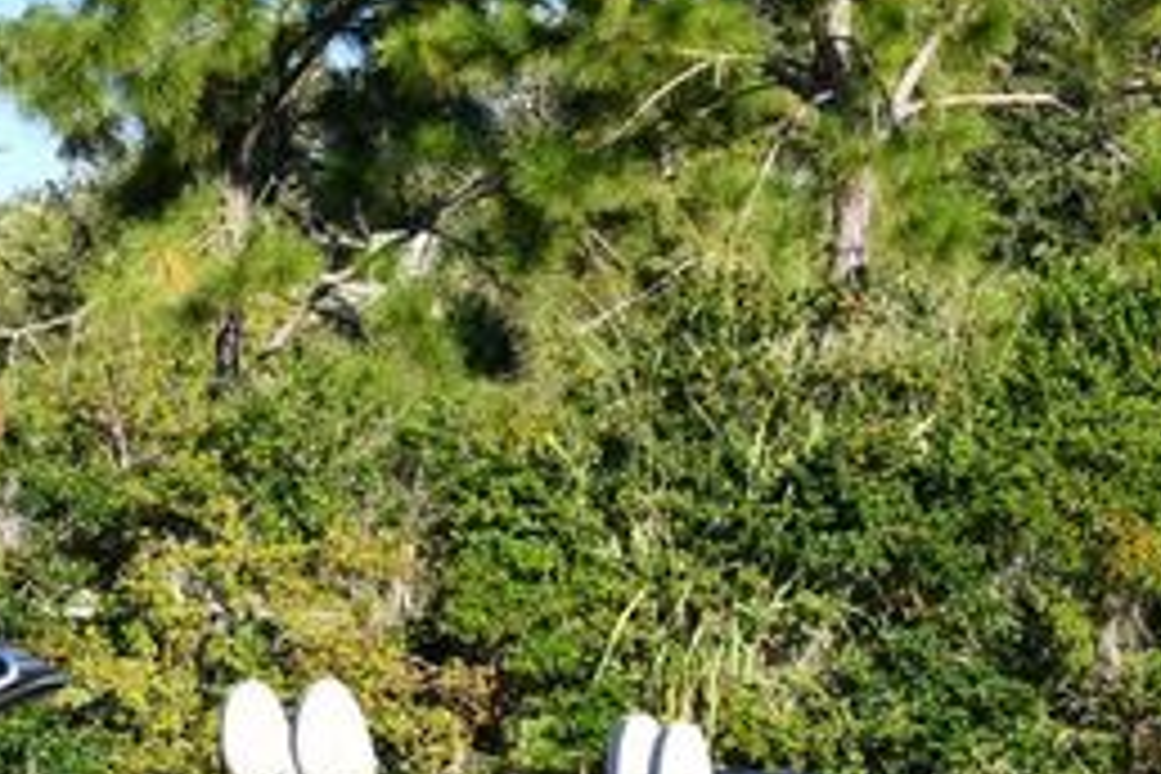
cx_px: 72
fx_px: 4482
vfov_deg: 9.8
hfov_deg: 14.6
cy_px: 608
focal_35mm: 139
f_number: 8
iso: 180
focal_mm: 28
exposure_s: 1/250
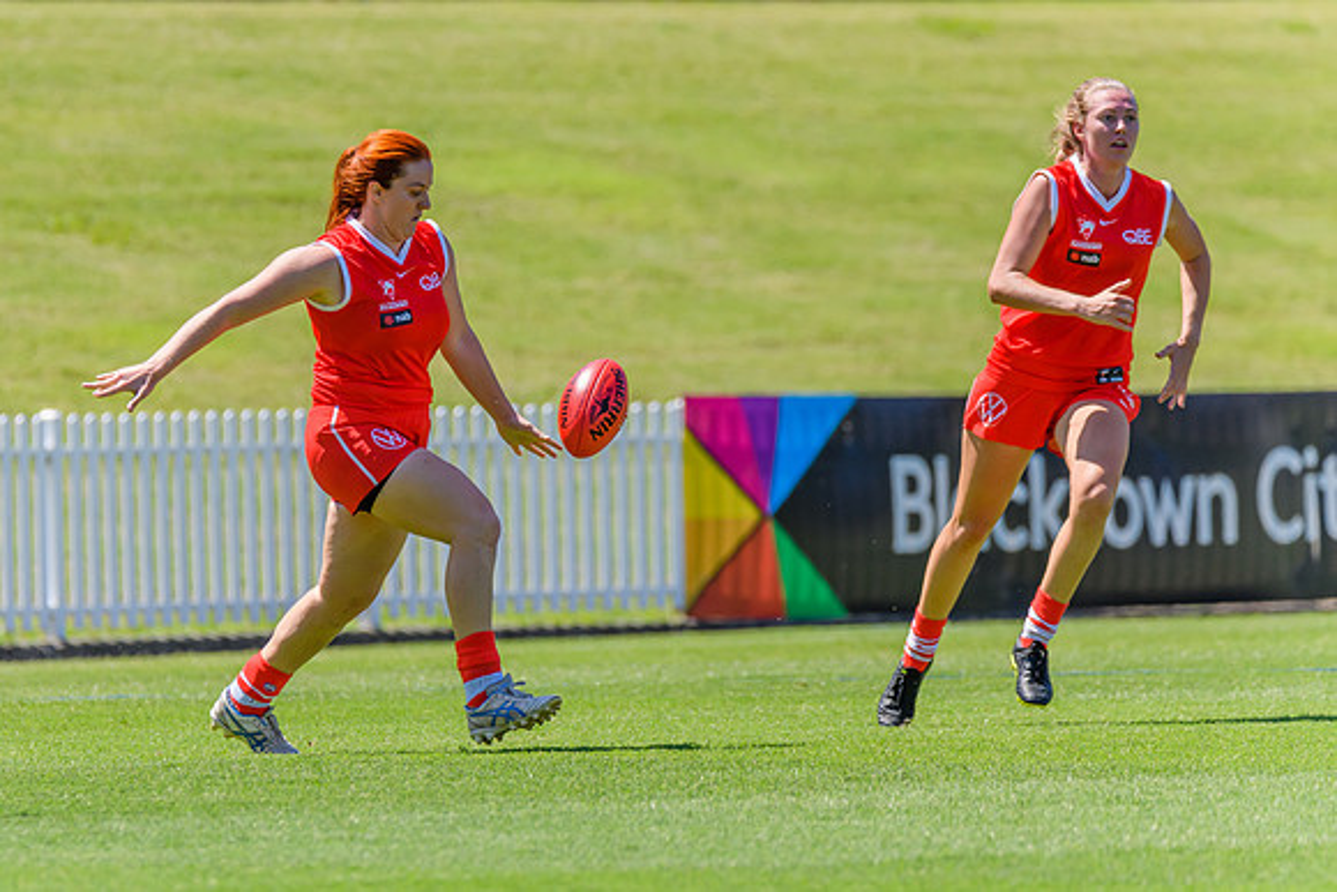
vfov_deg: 2.6
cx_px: 503
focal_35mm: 539
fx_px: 20035
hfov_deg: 3.8
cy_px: 386
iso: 800
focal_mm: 400
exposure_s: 1/2000
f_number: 6
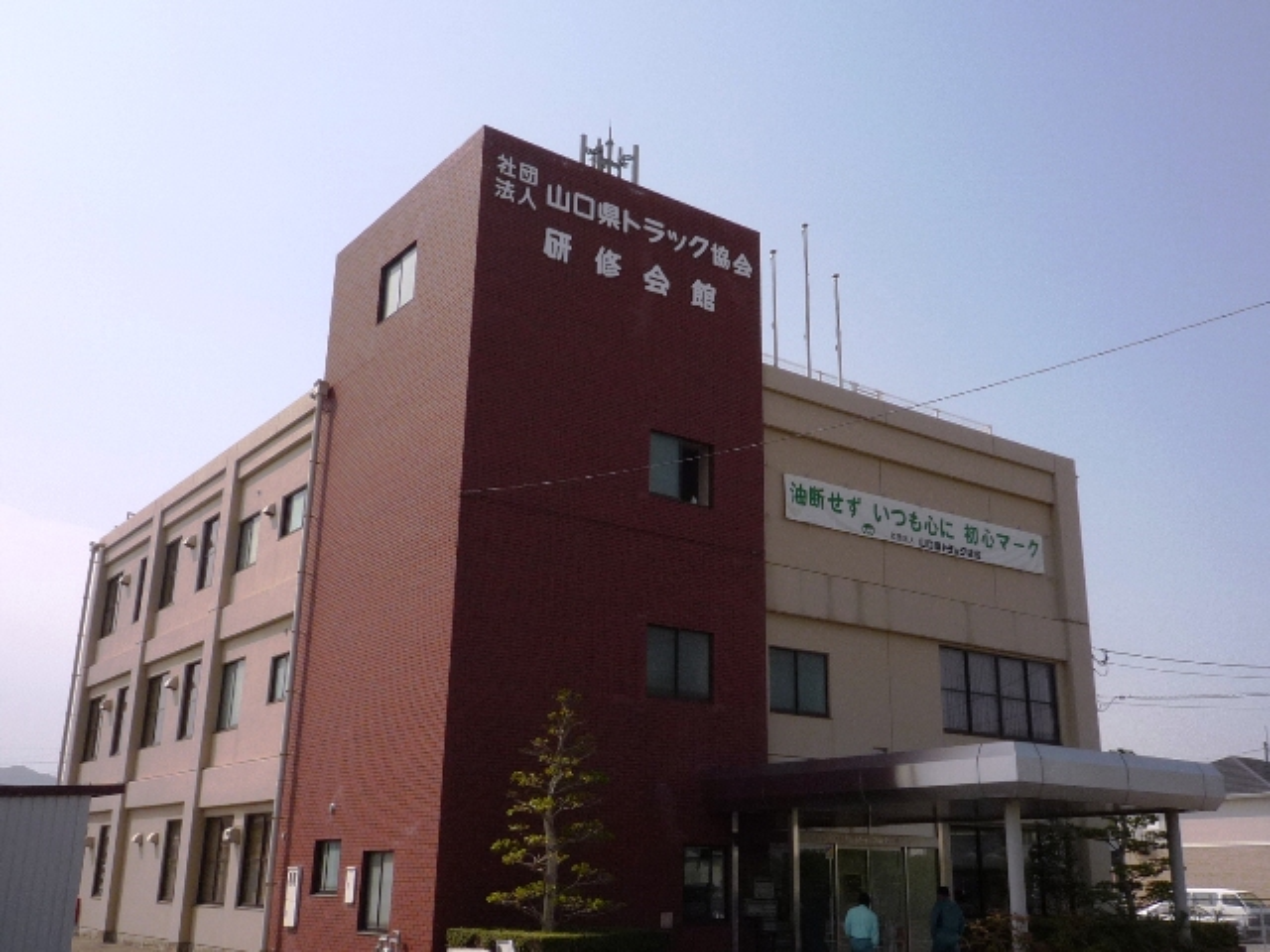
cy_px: 476
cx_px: 635
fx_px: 1174
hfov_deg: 56.8
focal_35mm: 32
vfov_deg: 44.2
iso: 100
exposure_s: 1/800
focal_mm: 4.4
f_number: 5
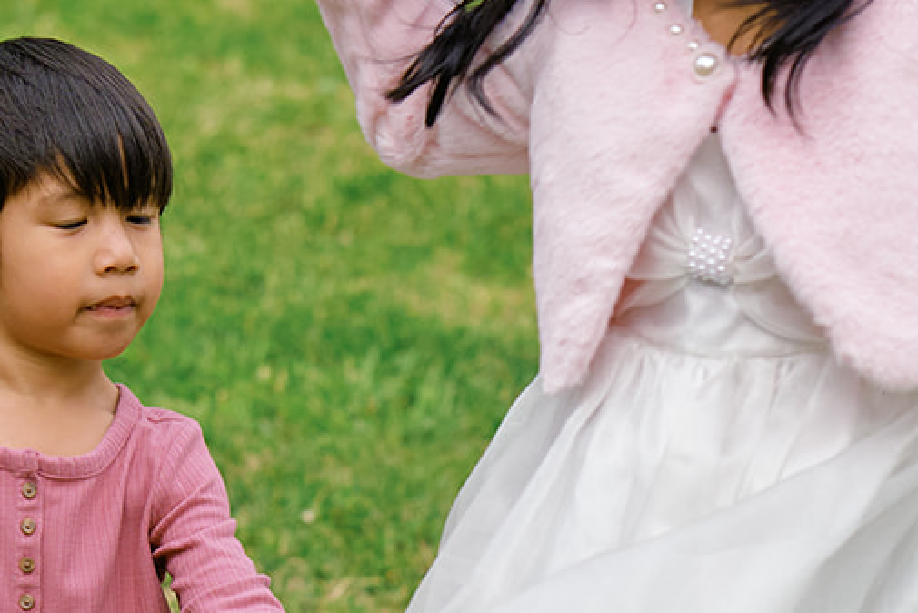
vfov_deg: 5.2
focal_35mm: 266
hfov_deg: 7.7
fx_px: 6785
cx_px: 334
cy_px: 376
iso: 320
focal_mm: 56
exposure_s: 1/2400
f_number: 2.5
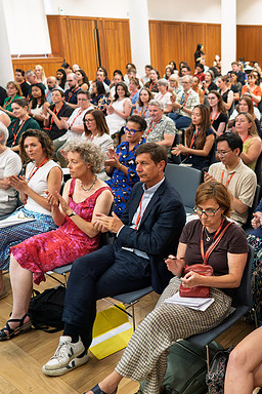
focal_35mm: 41
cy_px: 181
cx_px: 254
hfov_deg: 30.6
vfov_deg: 47.4
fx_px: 448
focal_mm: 25
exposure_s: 1/250
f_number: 2
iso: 3200
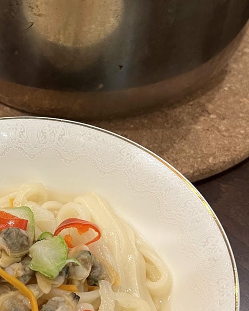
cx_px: 18
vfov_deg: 30.5
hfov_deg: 23.8
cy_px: 170
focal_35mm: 62
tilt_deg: -48.4
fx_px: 571
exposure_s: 1/60
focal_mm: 5.7
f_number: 1.5
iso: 200
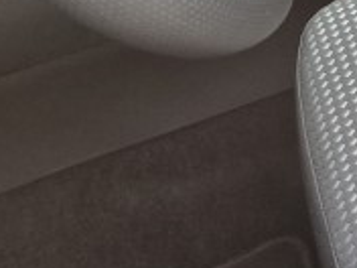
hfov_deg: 12.7
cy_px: -321
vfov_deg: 10.0
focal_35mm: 134
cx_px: 736
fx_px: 1382
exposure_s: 1/100
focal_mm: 5.4
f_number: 1.8
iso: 200
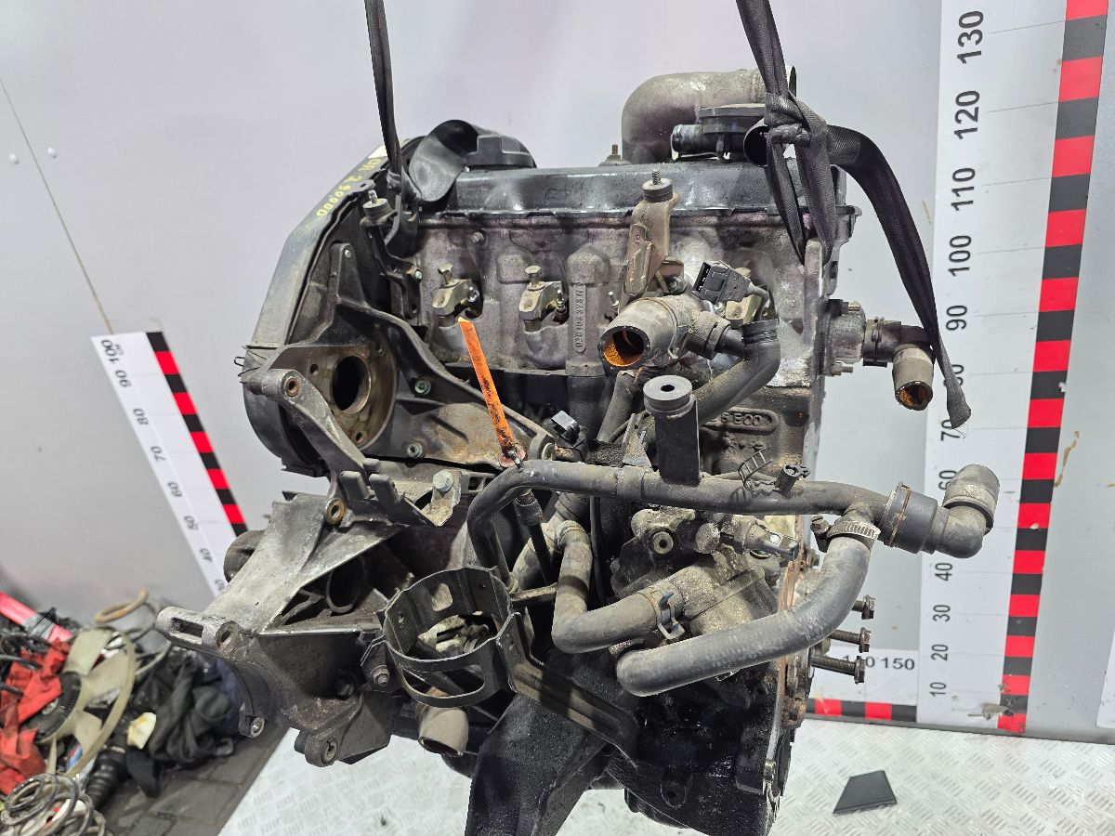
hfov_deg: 73.9
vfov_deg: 58.9
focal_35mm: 23
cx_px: 558
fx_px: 741
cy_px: 418
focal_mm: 6.3
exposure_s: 1/100
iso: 160
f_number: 1.7
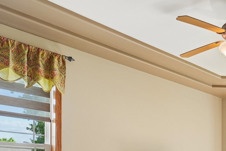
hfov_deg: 39.8
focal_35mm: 43
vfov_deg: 27.9
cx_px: 227
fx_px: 270
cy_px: 174
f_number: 10
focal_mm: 16
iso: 640
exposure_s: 1/60
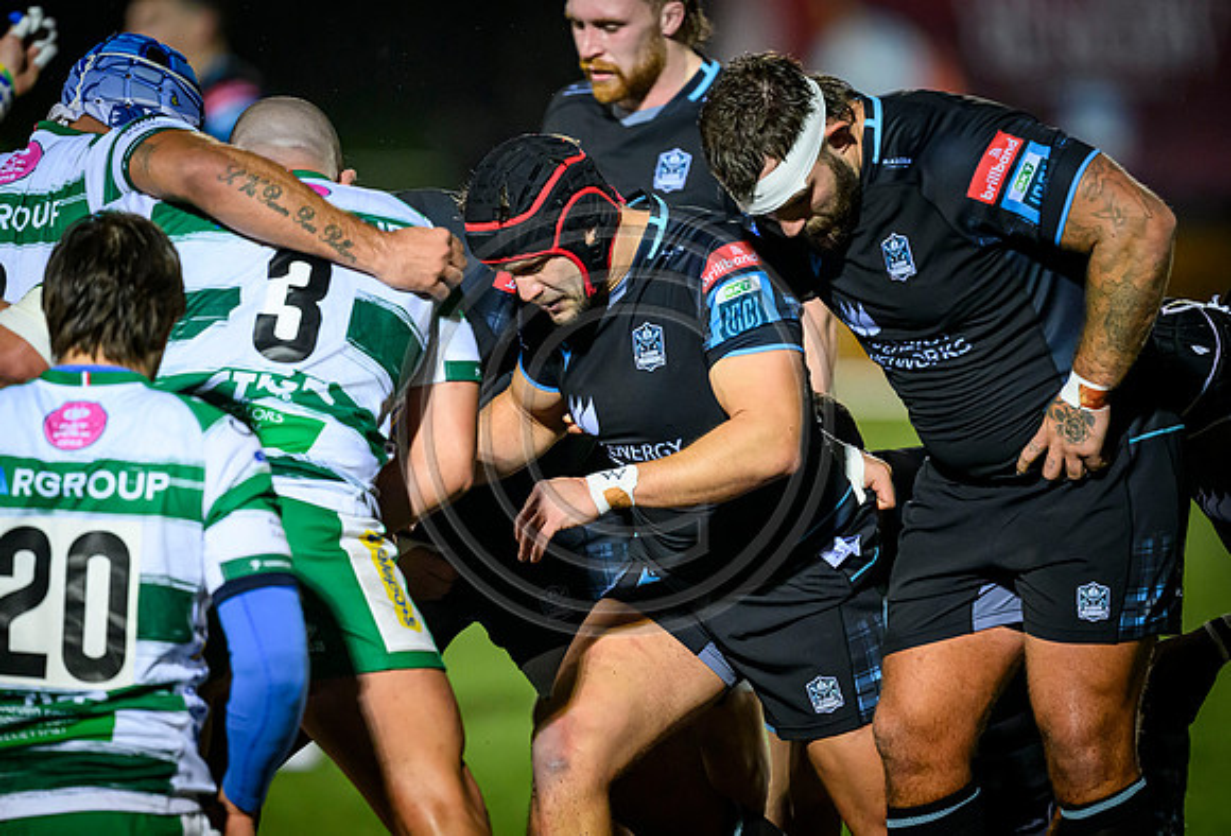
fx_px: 18807
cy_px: 480
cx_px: 537
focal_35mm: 547
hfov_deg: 3.7
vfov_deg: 2.5
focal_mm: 400
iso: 6400
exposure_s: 1/1250
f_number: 3.2
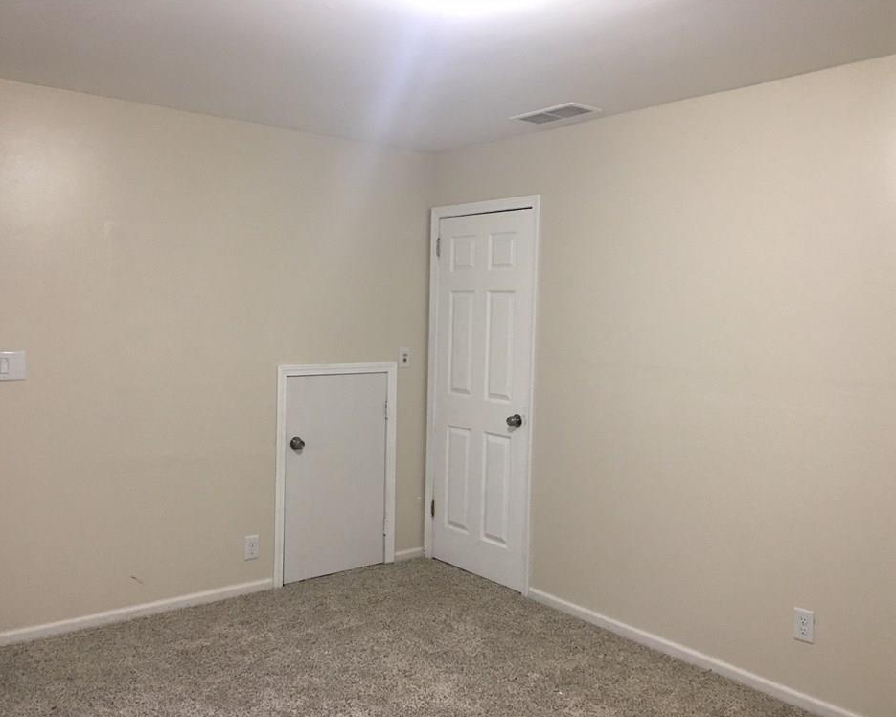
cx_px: 436
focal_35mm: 31
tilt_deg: -3.5
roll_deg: -1.1
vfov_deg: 47.1
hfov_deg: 57.2
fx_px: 822
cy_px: 362
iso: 100
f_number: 2.2
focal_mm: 4.15
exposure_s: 1/30
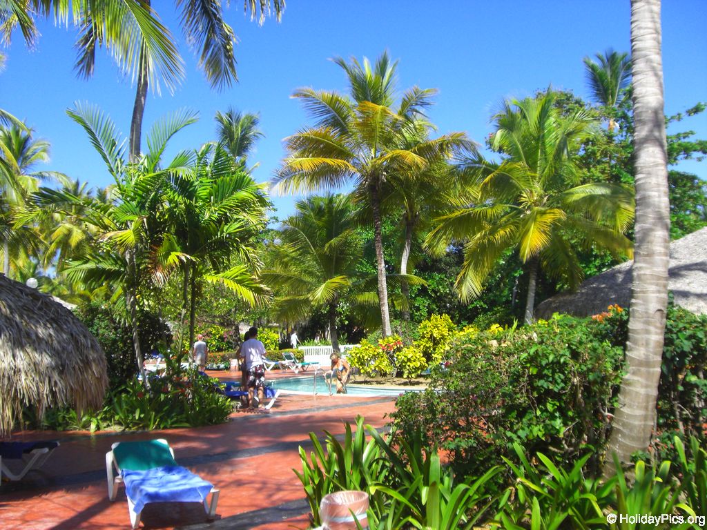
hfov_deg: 49.0
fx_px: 776
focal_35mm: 38
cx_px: 354
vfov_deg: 37.7
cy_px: 265
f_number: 8
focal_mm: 6.2
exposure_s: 1/125
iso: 100
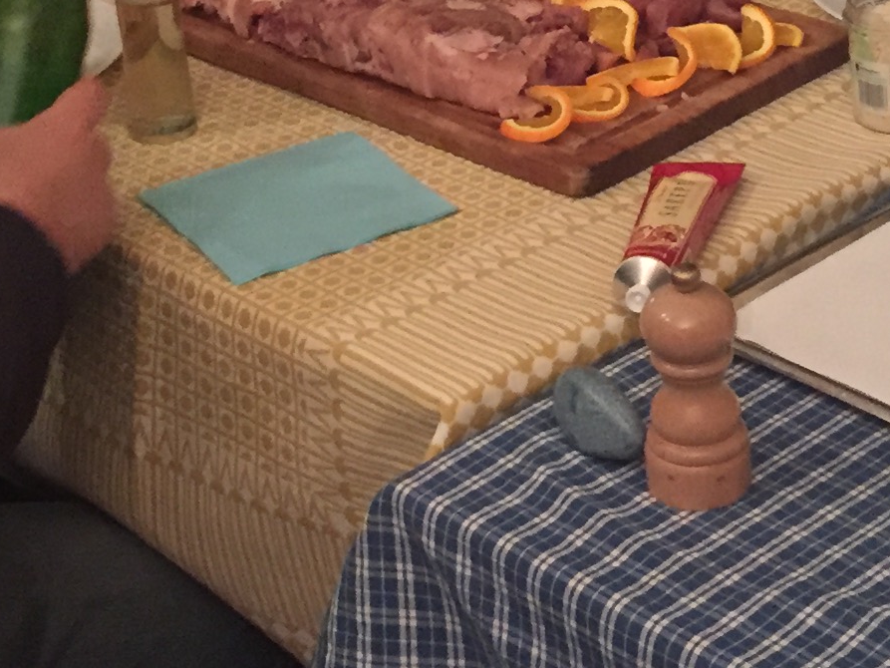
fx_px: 2726
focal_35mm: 106
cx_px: 489
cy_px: -265
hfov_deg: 18.5
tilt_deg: -17.2
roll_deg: +5.2
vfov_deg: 13.3
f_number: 2.2
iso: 320
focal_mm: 4.15
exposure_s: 1/17
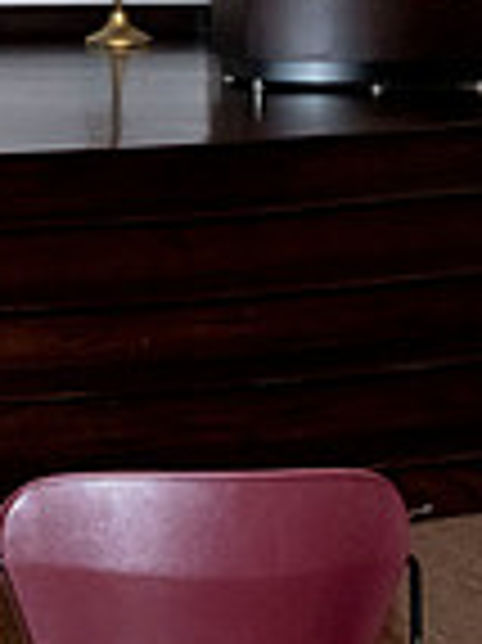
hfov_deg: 9.5
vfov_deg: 14.1
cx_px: -698
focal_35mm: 137
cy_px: -52
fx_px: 2547
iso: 6400
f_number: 8
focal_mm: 35
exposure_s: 1/200
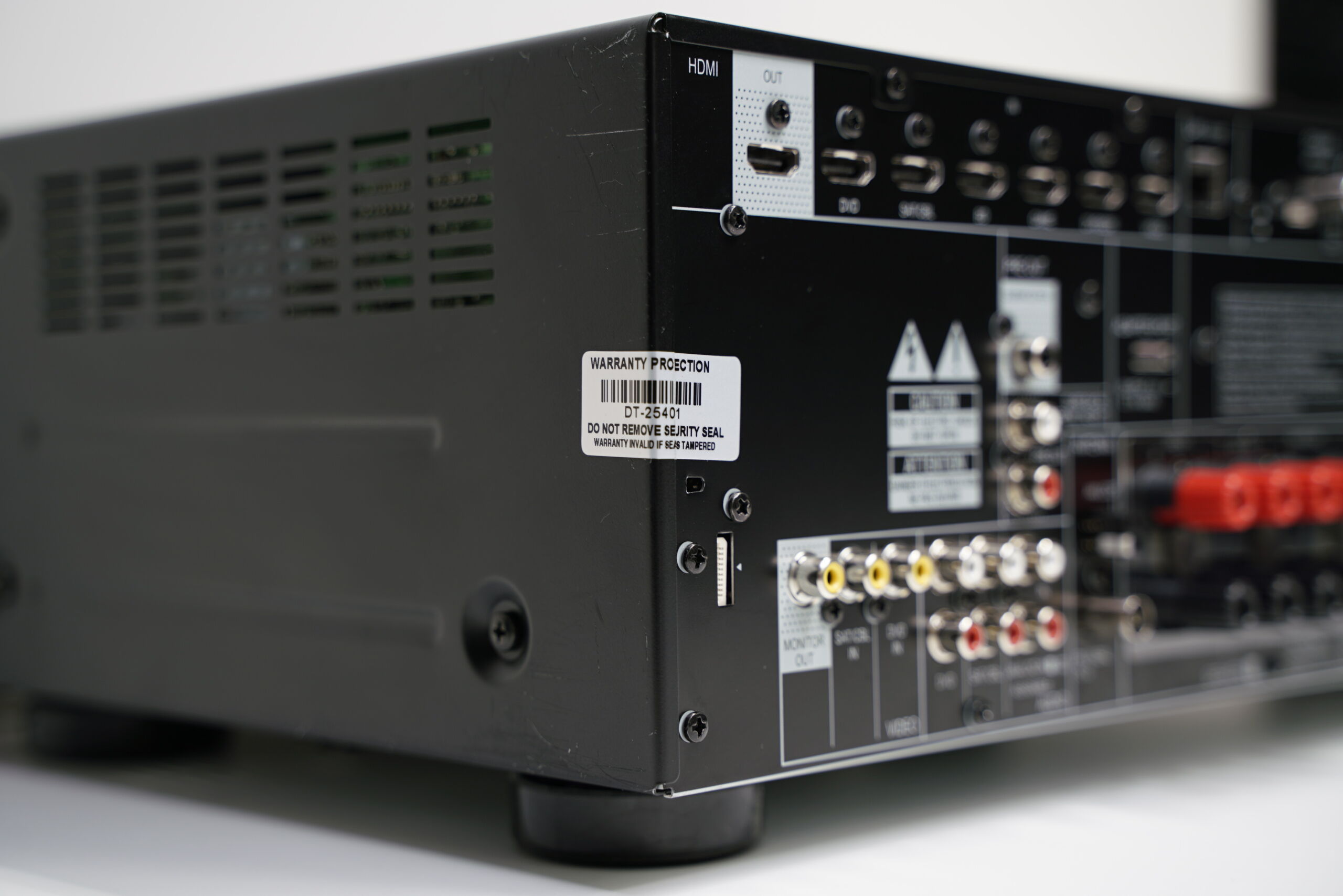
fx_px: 2126
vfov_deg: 23.8
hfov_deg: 35.1
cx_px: 672
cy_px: 448
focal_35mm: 57
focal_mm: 57
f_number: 3.5
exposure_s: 1/20
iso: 100
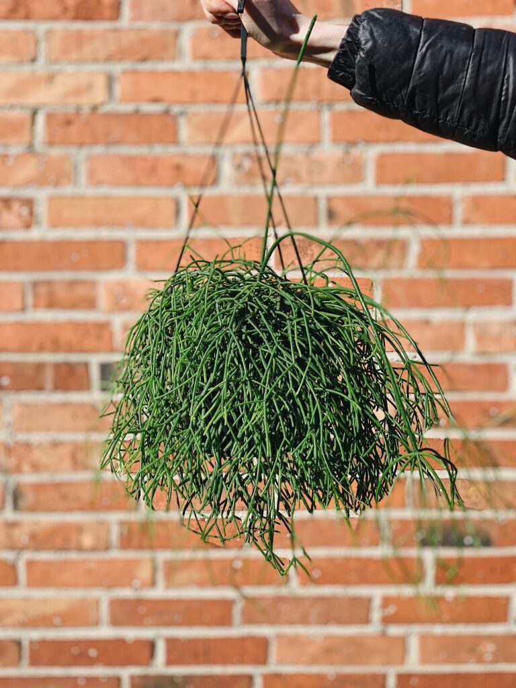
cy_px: 344
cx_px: 258
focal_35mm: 52
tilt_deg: -3.5
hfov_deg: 28.0
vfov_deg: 36.8
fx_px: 1034
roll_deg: -0.1
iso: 16
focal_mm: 6
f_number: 2.4
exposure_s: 1/905
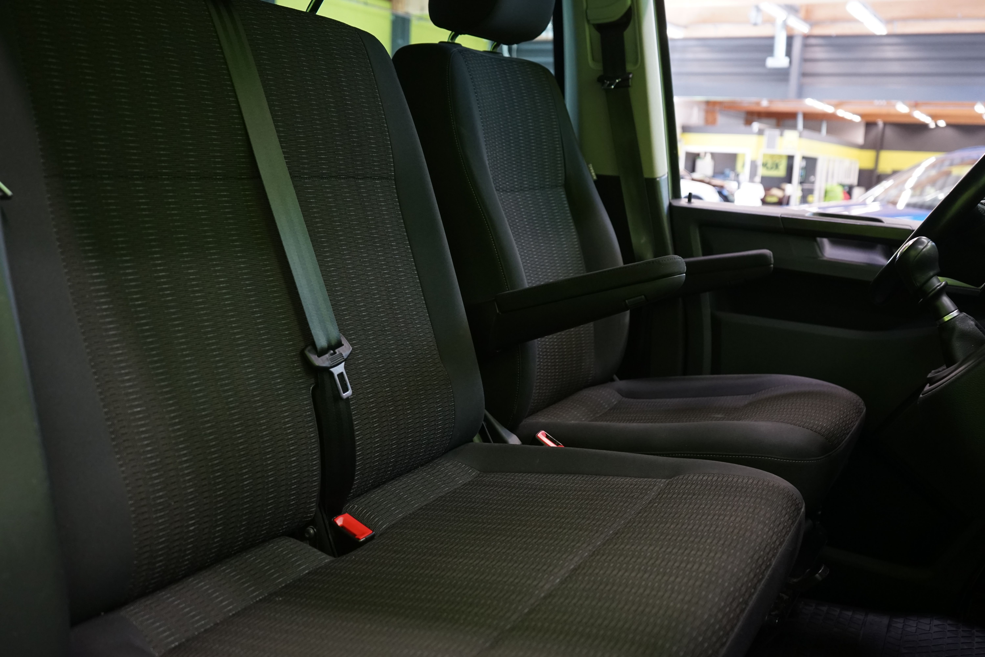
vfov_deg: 37.9
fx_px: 958
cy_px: 328
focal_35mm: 35
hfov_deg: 54.4
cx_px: 492
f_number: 5
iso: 1600
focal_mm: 35
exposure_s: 1/30
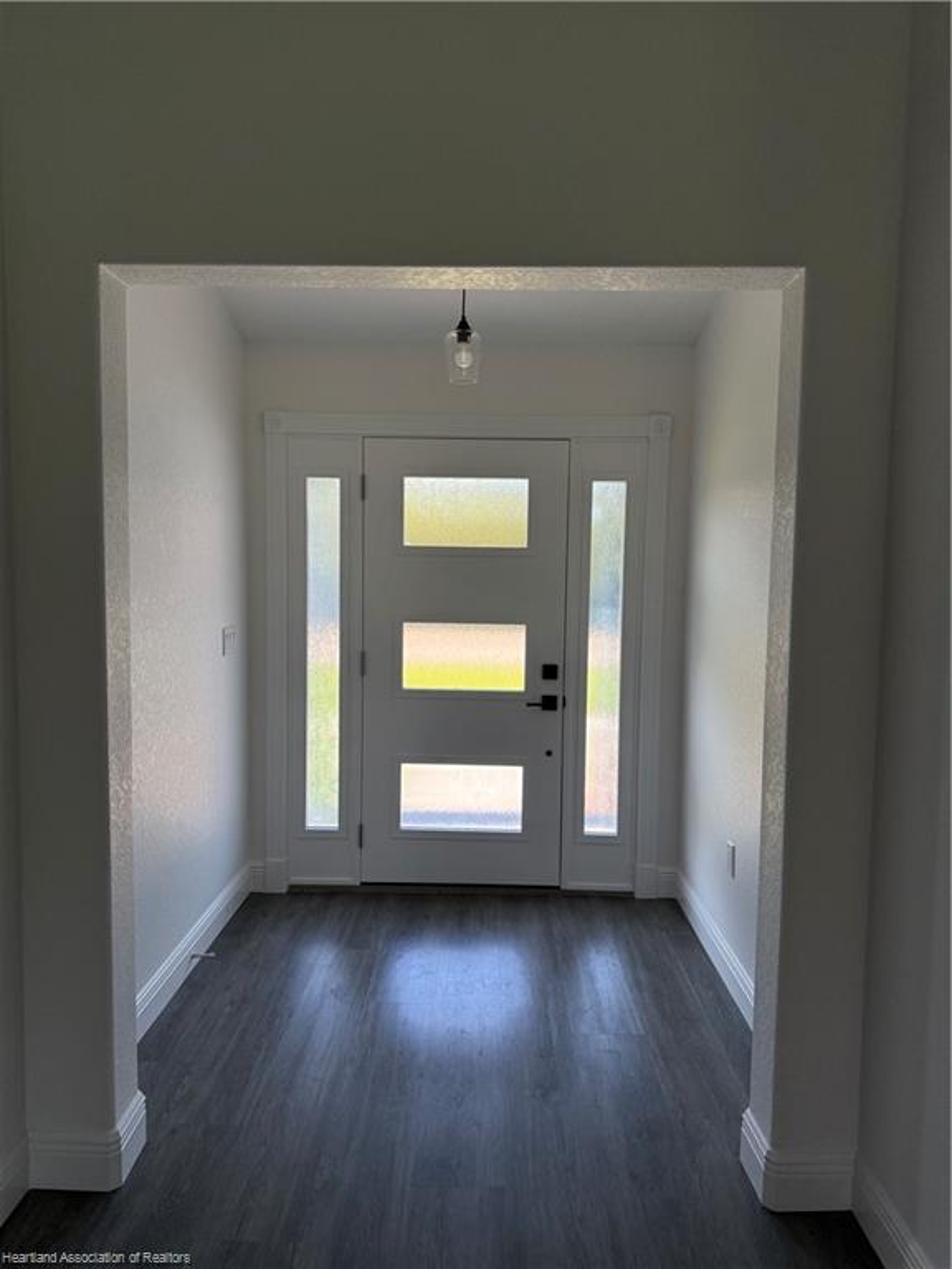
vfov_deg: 71.6
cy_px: 634
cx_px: 476
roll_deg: -0.8
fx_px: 880
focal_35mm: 24
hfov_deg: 56.8
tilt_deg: -3.5
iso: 200
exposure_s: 1/242
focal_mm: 6.76
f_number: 1.78
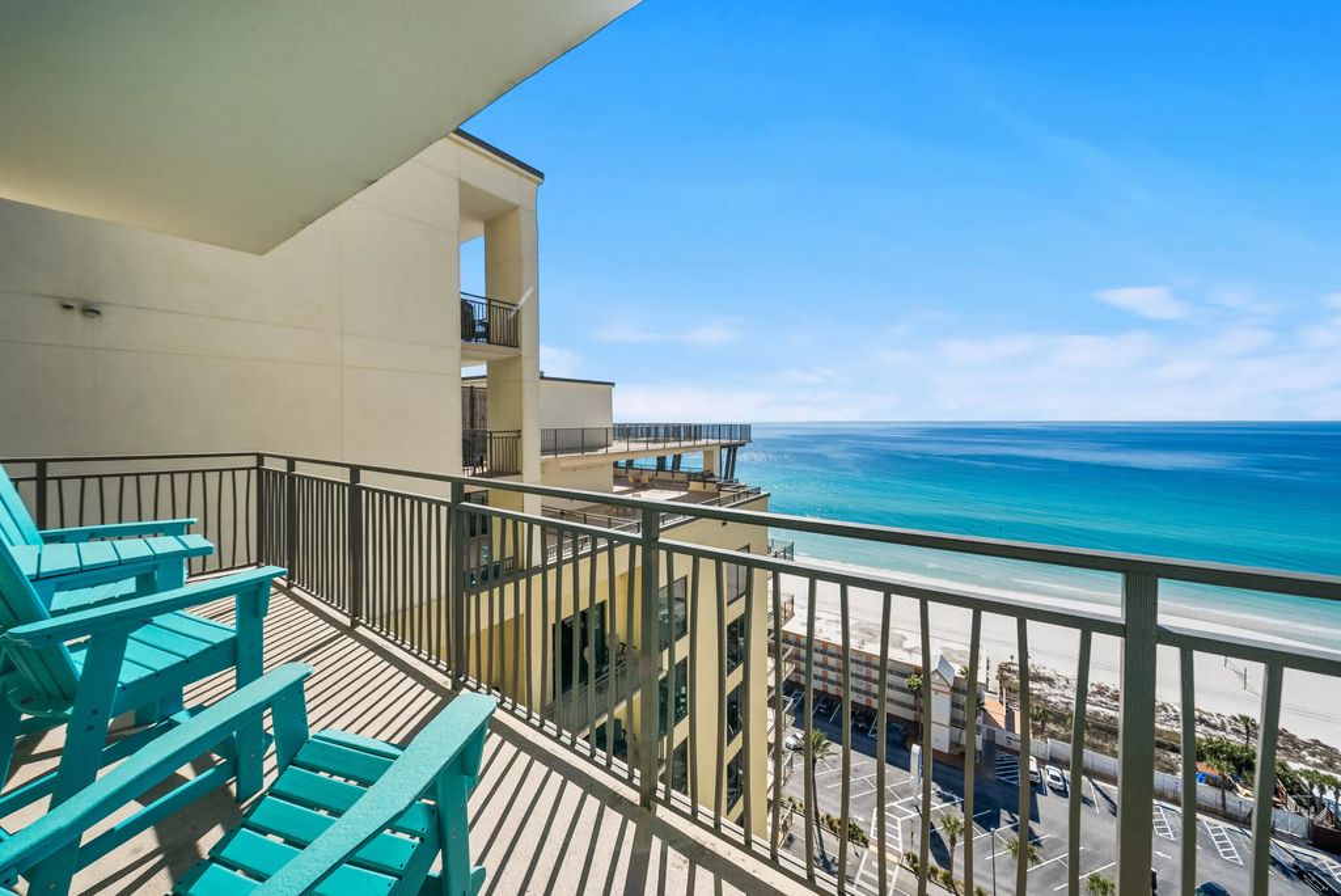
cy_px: 448
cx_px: 670
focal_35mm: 12
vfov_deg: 90.1
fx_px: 447
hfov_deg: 112.6
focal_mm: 12
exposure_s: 1/800
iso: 100
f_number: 7.1
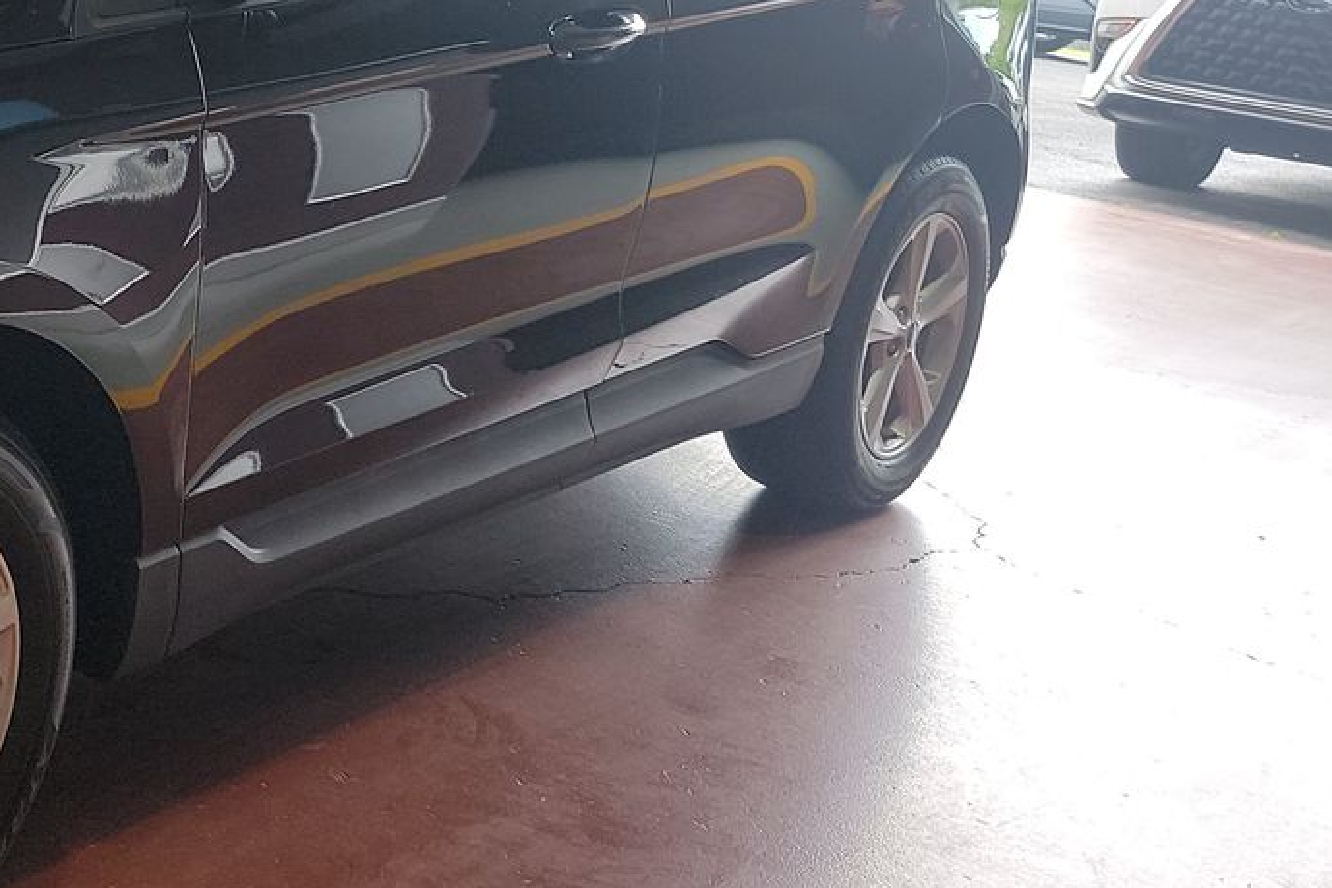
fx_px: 2145
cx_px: -130
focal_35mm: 58
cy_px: 166
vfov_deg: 23.0
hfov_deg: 30.8
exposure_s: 1/59
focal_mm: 6.7
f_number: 1.8
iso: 86
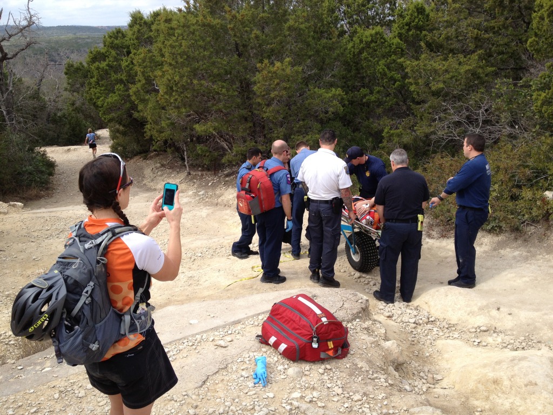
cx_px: 276
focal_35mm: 35
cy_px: 208
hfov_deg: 52.6
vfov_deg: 40.7
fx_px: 559
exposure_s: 1/756
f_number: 2.4
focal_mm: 4.28
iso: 50
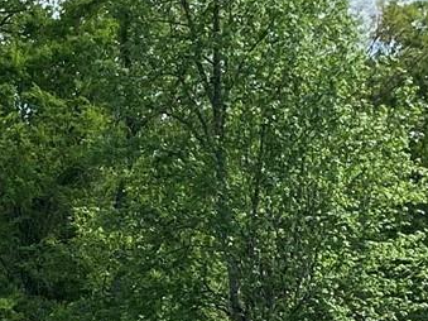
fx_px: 1940
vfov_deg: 9.3
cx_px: -82
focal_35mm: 157
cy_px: 420
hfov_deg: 12.3
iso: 32
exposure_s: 1/1504
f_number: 1.8
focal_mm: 4.25
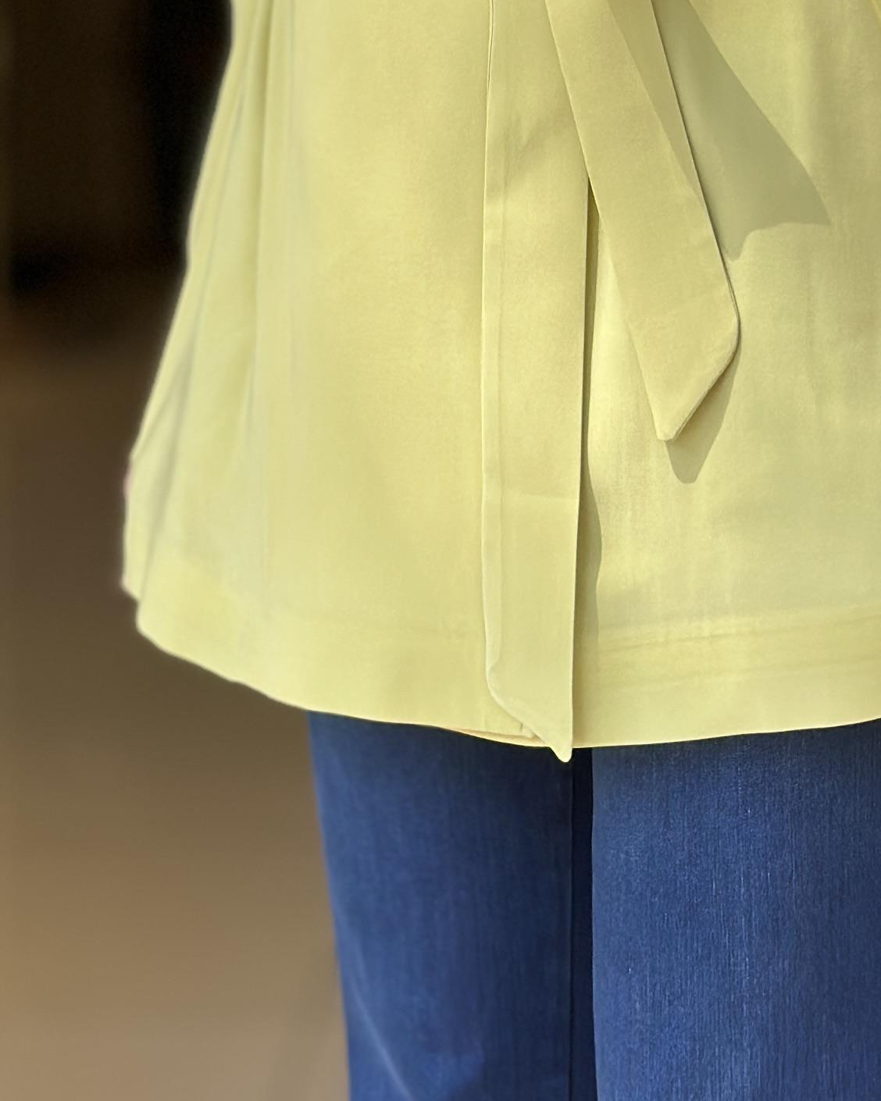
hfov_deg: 11.5
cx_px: 606
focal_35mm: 134
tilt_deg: -1.4
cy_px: -223
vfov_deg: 13.9
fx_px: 4367
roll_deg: +0.0
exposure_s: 1/1041
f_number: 1.78
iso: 80
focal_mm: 6.86
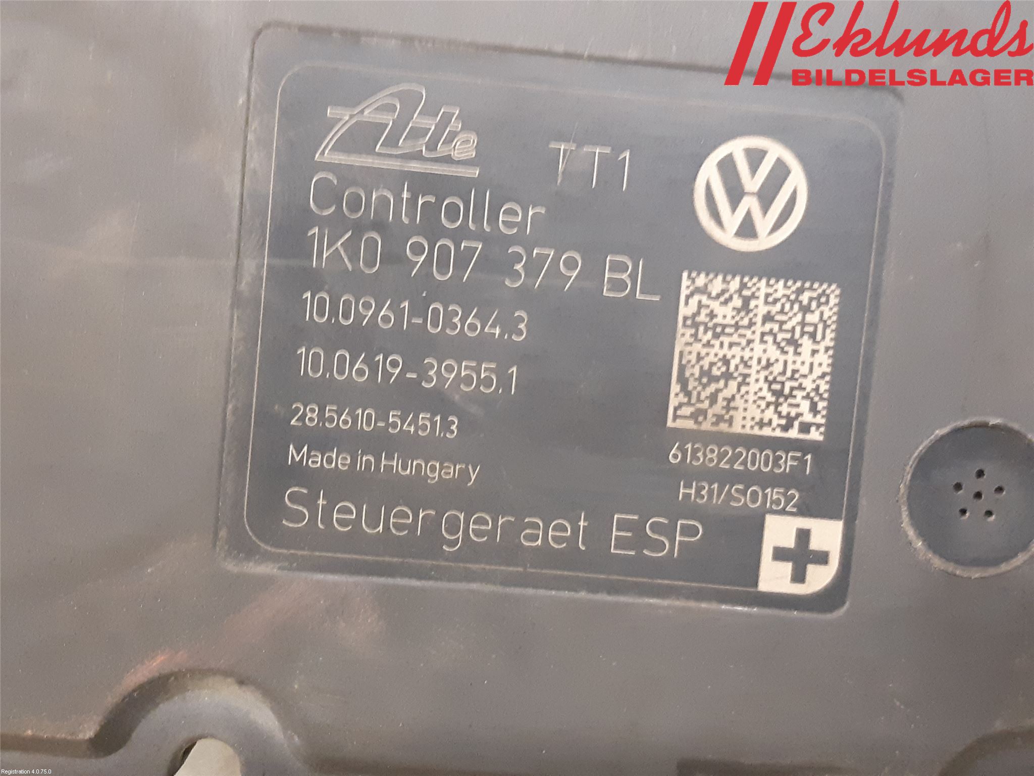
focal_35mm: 26
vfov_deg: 53.1
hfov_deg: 67.3
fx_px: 777
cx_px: 517
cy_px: 388
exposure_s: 1/25
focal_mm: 3.93
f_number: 1.7
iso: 500
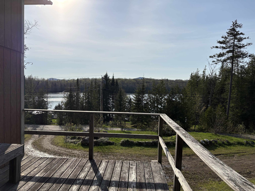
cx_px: 128
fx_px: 192
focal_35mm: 26
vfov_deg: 53.1
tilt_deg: -1.3
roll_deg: -1.8
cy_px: 96
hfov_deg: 67.3
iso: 50
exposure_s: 1/6993
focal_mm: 5.96
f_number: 1.6
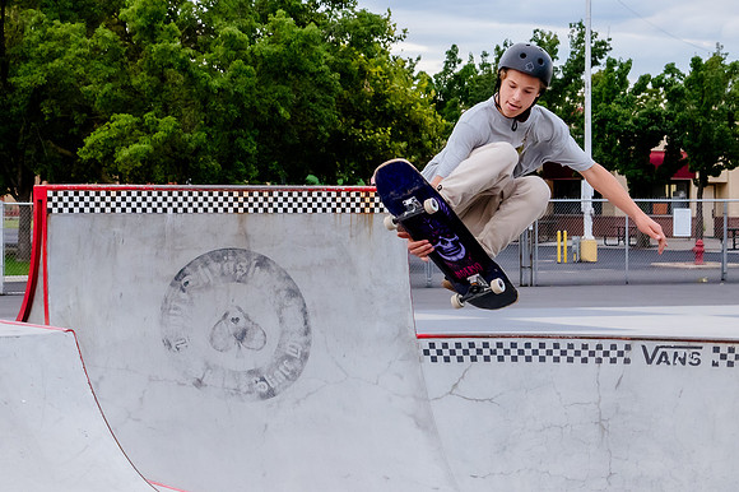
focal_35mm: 115
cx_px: 309
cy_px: 174
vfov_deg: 11.9
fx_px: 2357
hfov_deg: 17.8
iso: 2500
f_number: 9
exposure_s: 1/400
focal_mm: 62
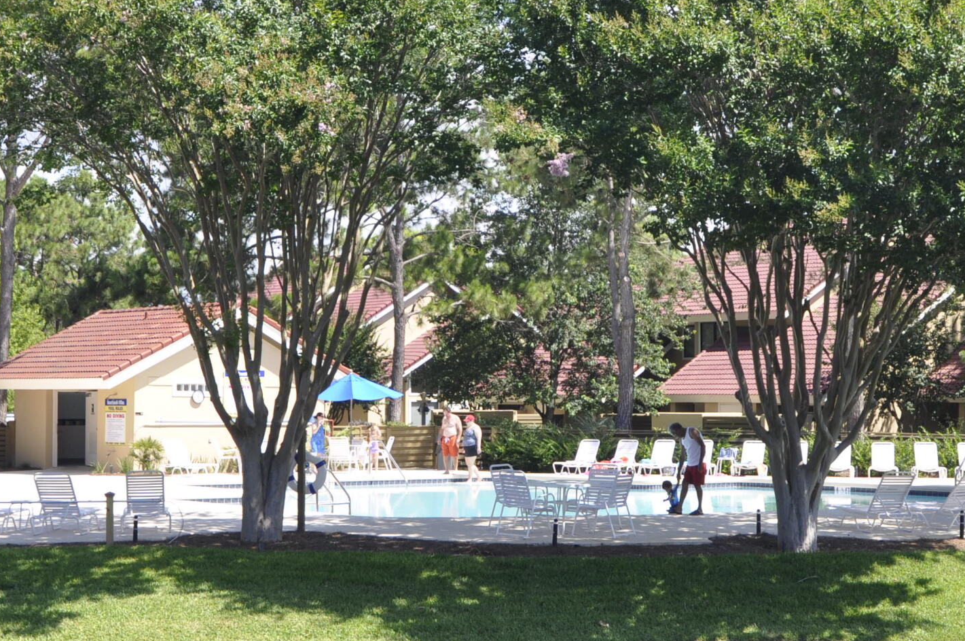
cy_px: 299
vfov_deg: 17.9
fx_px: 2035
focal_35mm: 76
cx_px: 489
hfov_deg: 26.7
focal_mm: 24
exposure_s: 1/250
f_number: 8
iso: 200
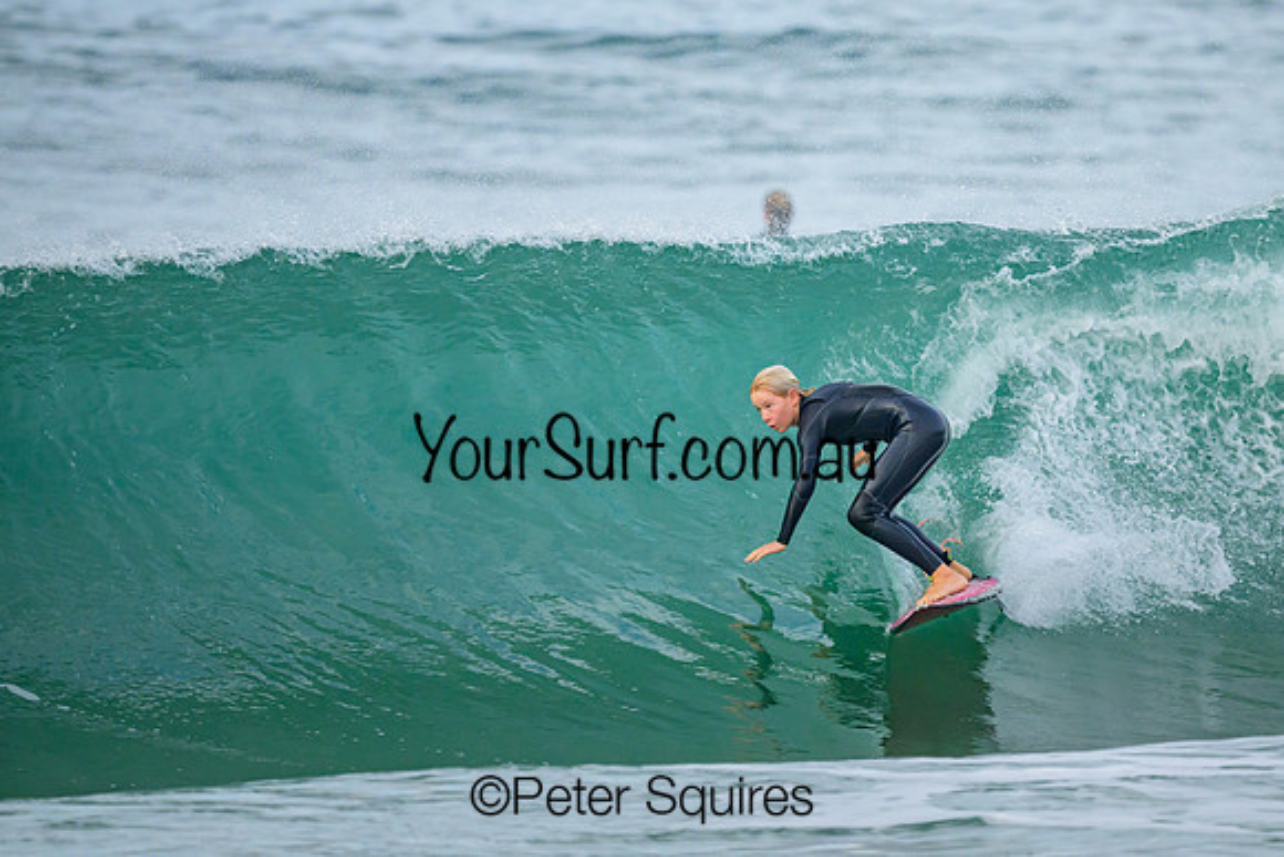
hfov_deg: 2.0
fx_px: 36357
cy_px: 311
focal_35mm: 1019
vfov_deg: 1.4
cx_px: 818
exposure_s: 1/2000
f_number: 6.3
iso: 1100
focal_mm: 800
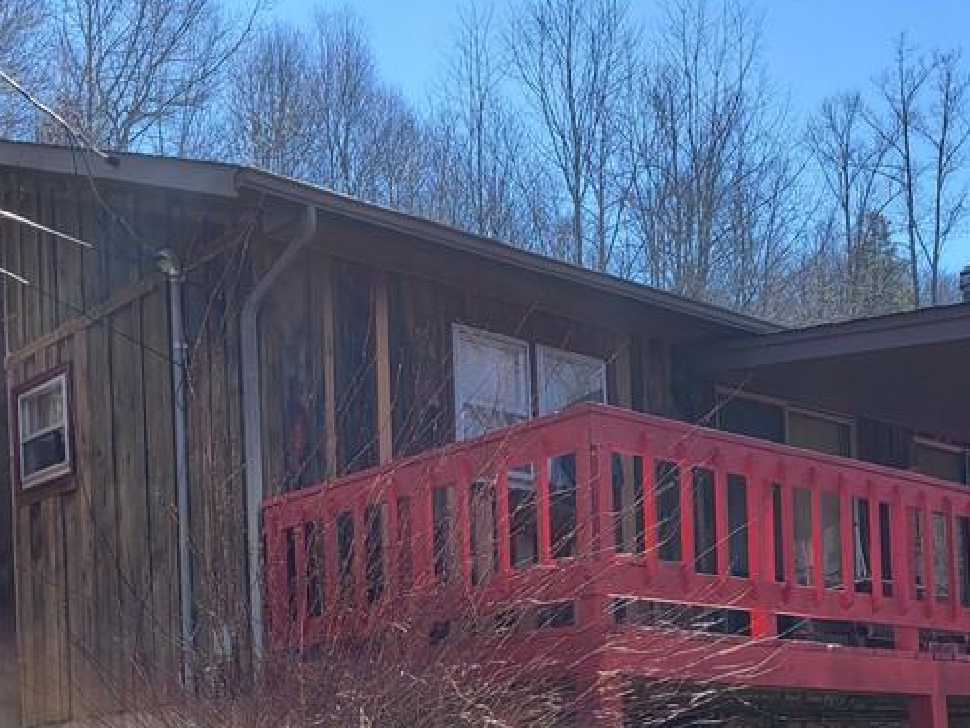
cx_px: 382
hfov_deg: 35.4
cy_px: 742
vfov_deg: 25.6
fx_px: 1514
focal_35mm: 54
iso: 40
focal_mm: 5.4
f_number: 1.8
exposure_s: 1/1070
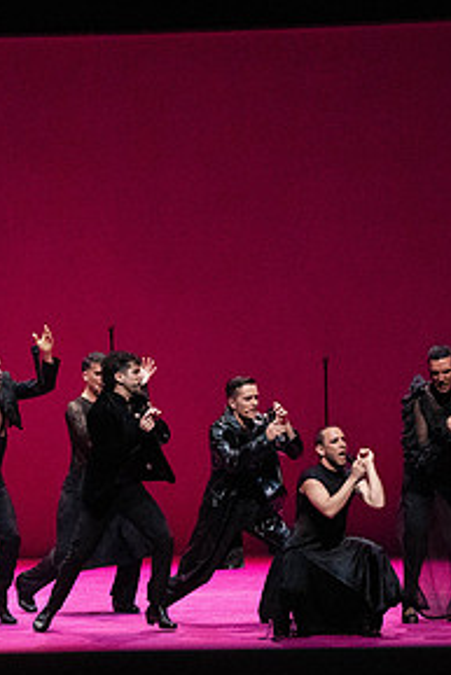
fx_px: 5724
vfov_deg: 6.8
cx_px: 311
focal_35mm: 305
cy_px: 242
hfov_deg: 4.5
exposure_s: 1/400
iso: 25600
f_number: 9
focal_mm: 152
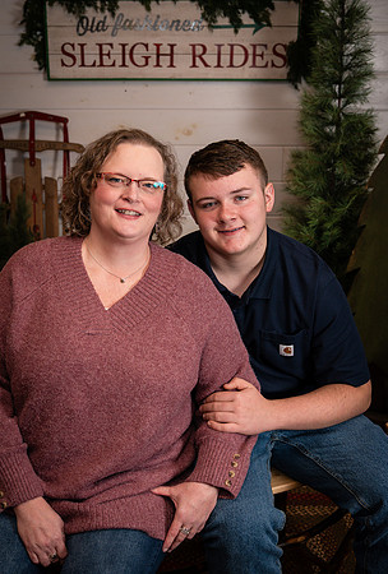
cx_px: 174
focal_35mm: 43
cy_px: 289
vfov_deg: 45.7
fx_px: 682
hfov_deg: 31.7
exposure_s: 1/250
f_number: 3.5
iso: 250
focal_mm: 28
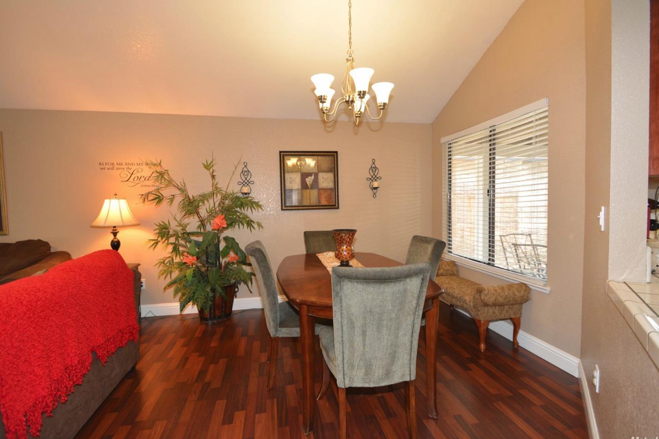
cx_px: 325
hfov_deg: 96.7
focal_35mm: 16
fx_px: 293
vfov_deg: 73.7
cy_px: 212
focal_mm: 10
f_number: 4
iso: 560
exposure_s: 1/60
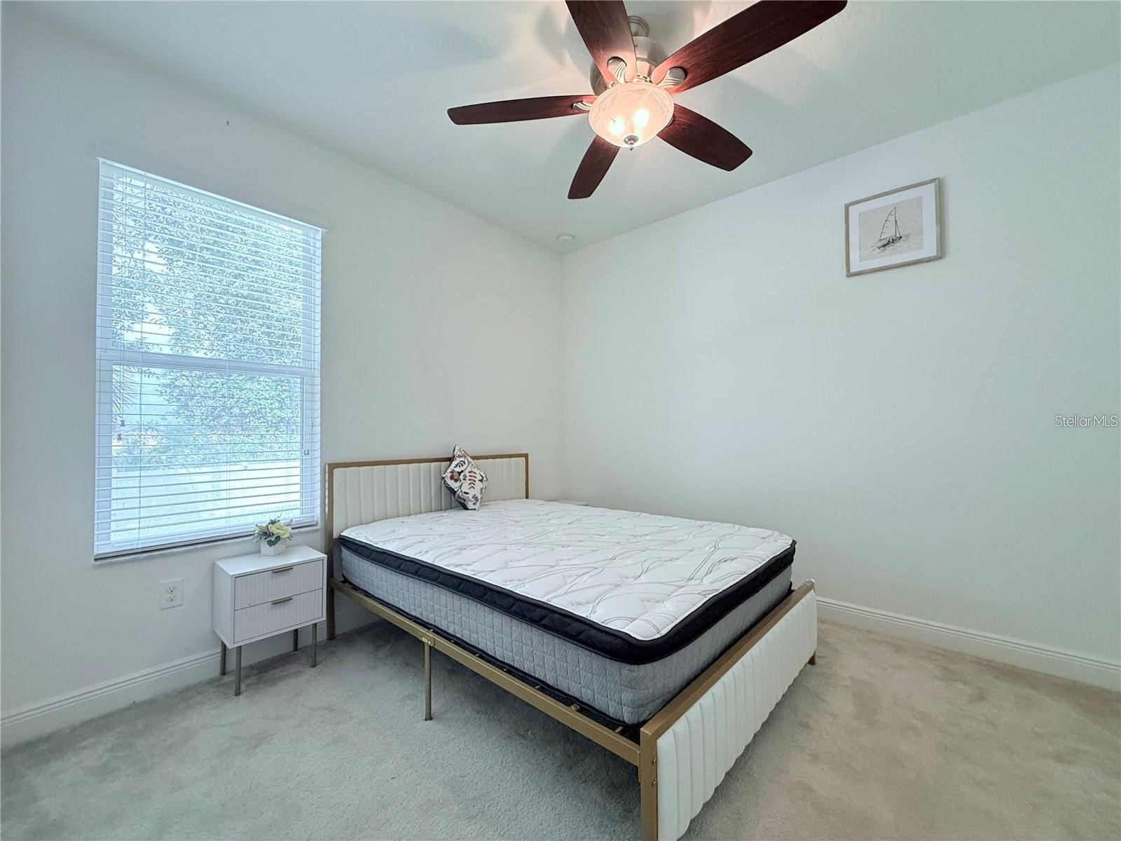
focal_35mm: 14
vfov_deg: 85.7
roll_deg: +0.4
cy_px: 420
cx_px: 560
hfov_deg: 102.1
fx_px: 453
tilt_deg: +1.5
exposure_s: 1/120
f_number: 2.2
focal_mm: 2.22
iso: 250
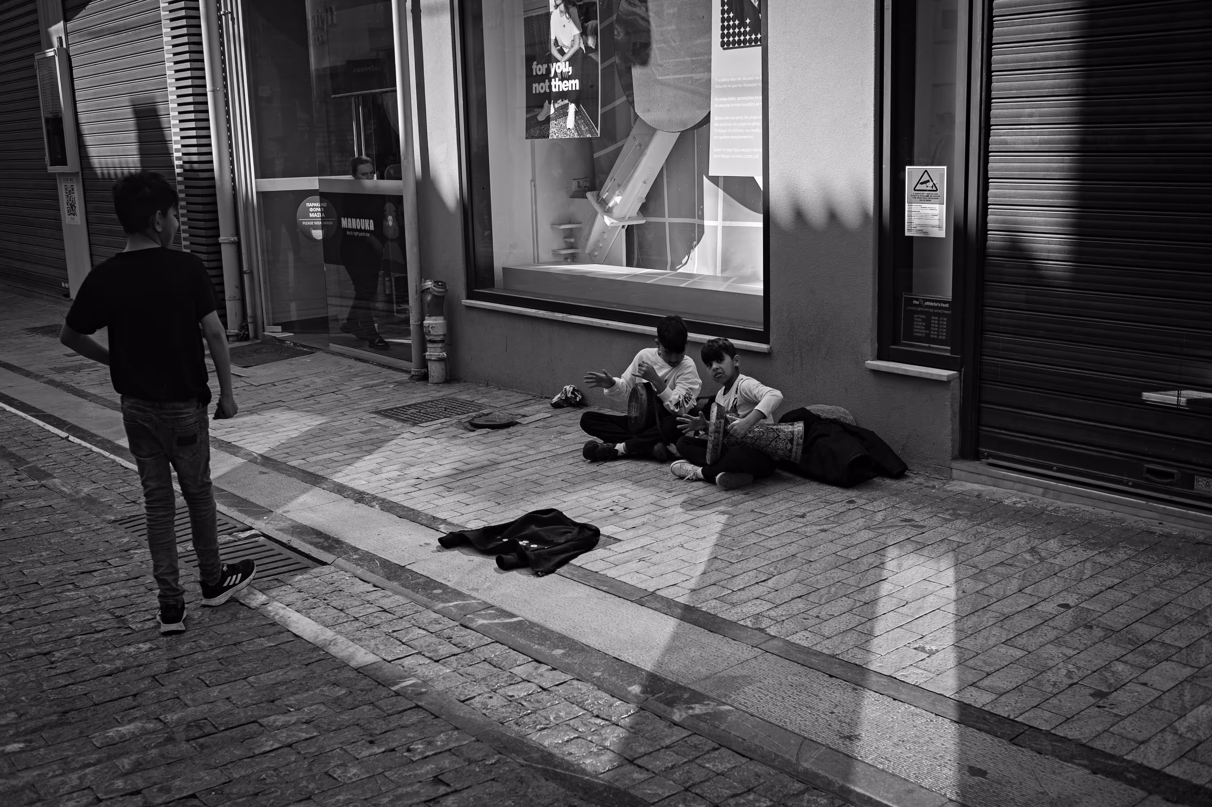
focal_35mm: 35
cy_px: 404
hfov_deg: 54.5
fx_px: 1178
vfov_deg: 37.8
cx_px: 606
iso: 200
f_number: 5.6
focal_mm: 35
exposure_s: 1/640
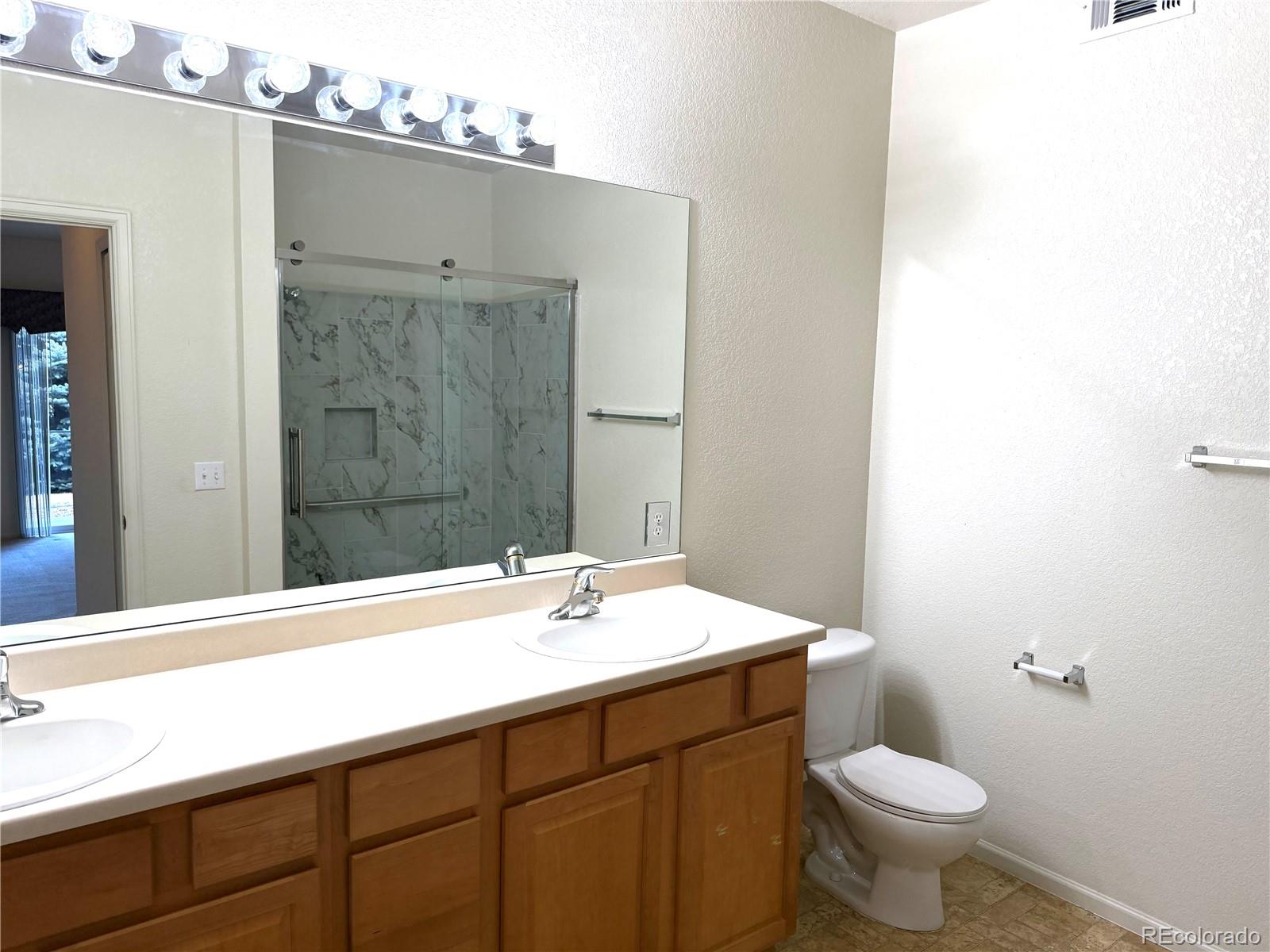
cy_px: 476
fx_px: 881
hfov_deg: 71.6
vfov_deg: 56.8
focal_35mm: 24
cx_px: 635
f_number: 1.78
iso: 160
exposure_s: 1/213
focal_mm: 6.76
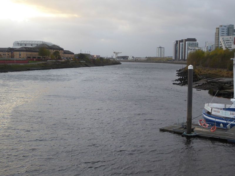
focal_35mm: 57
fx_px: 387
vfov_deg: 25.7
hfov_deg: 33.8
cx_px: 118
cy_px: 88
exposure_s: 1/60
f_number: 4.1
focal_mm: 9.6
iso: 100
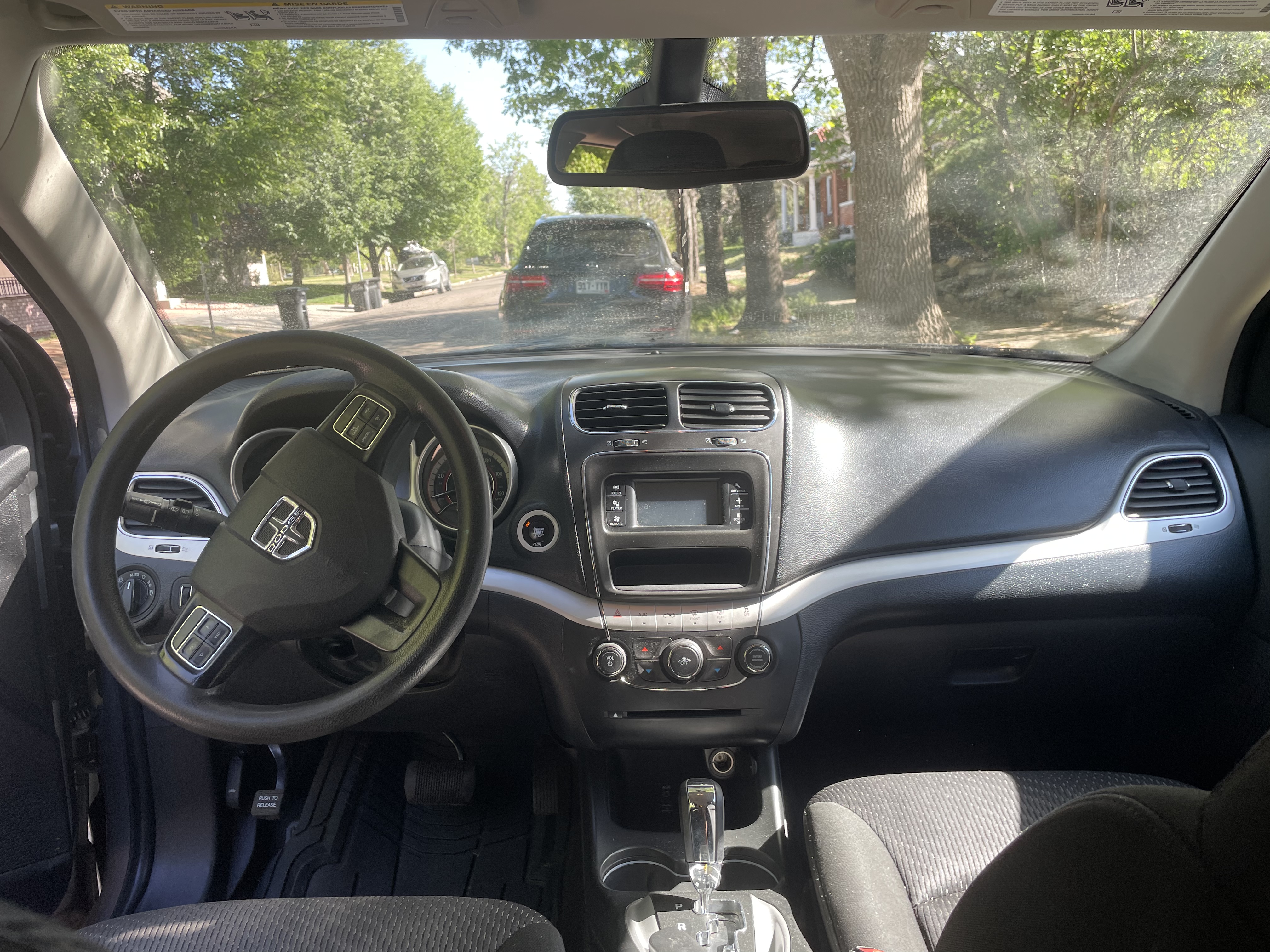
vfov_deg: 53.1
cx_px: 635
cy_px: 476
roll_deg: +5.0
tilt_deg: -13.1
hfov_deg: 67.3
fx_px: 954
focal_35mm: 26
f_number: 1.6
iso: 32
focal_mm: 4.2
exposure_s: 1/135
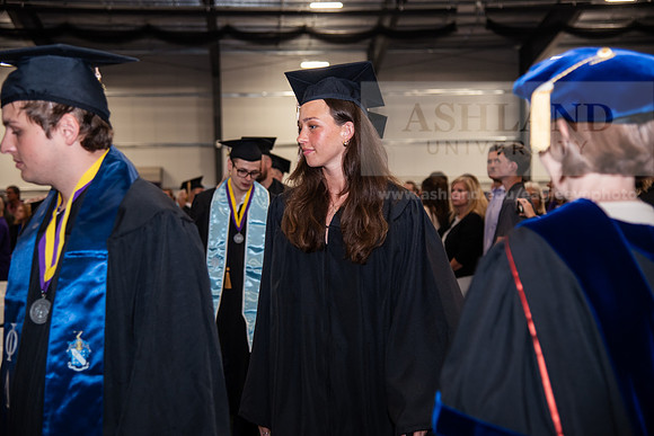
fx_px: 1127
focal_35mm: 62
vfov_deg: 21.9
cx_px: 327
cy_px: 218
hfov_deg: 32.4
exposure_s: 1/125
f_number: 4
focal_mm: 62
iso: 1000
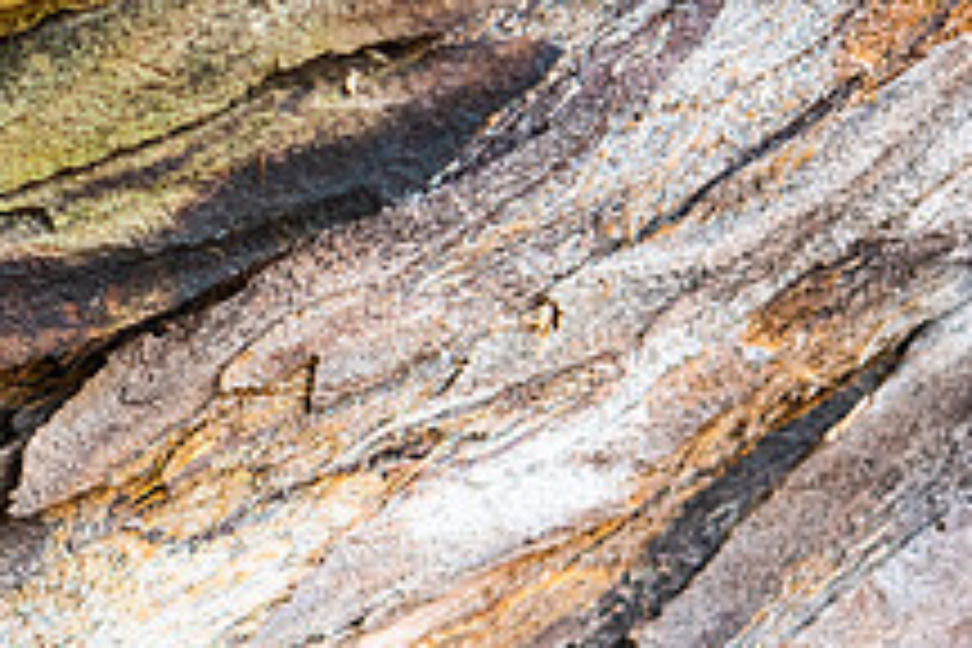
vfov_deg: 8.5
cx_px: -324
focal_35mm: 161
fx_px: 4347
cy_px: 524
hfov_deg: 12.3
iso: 800
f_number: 4
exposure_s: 1/80
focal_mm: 60
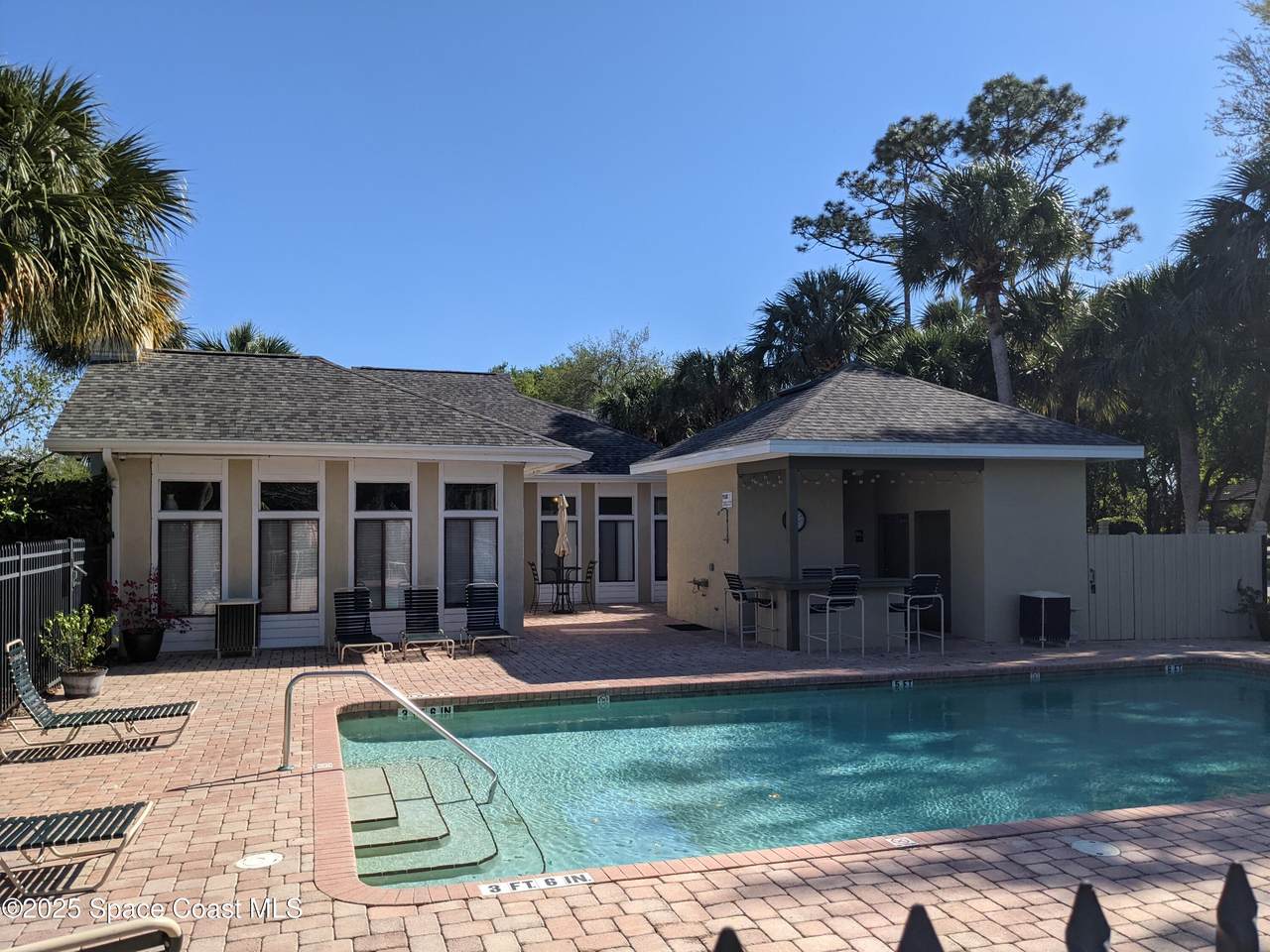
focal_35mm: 27
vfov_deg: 51.4
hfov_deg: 65.3
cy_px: 476
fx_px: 991
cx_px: 635
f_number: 1.73
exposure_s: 1/3344
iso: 58
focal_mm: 4.38
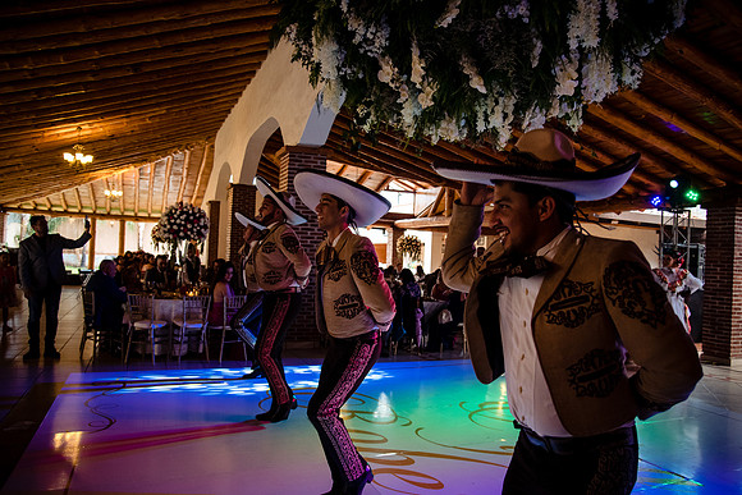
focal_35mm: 24
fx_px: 495
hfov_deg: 73.7
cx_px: 371
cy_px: 248
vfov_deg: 53.2
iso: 3200
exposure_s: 1/320
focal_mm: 24
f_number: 4
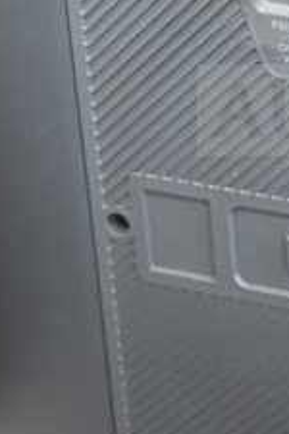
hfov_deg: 7.4
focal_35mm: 183
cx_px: 412
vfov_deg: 11.1
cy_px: 3
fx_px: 2203
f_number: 4.2
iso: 3200
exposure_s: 1/50
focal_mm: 30
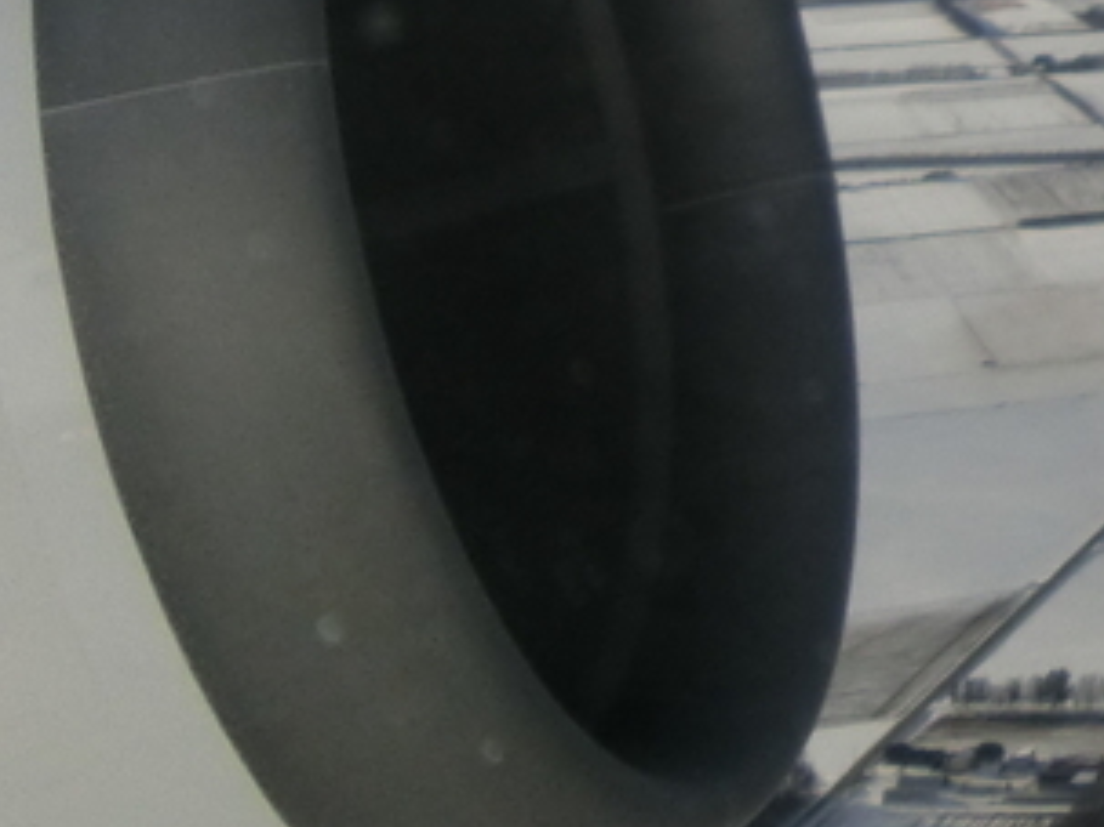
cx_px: 2077
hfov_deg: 16.2
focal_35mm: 99
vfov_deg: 13.7
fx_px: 3156
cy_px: -539
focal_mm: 4.5
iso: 80
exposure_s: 1/320
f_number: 7
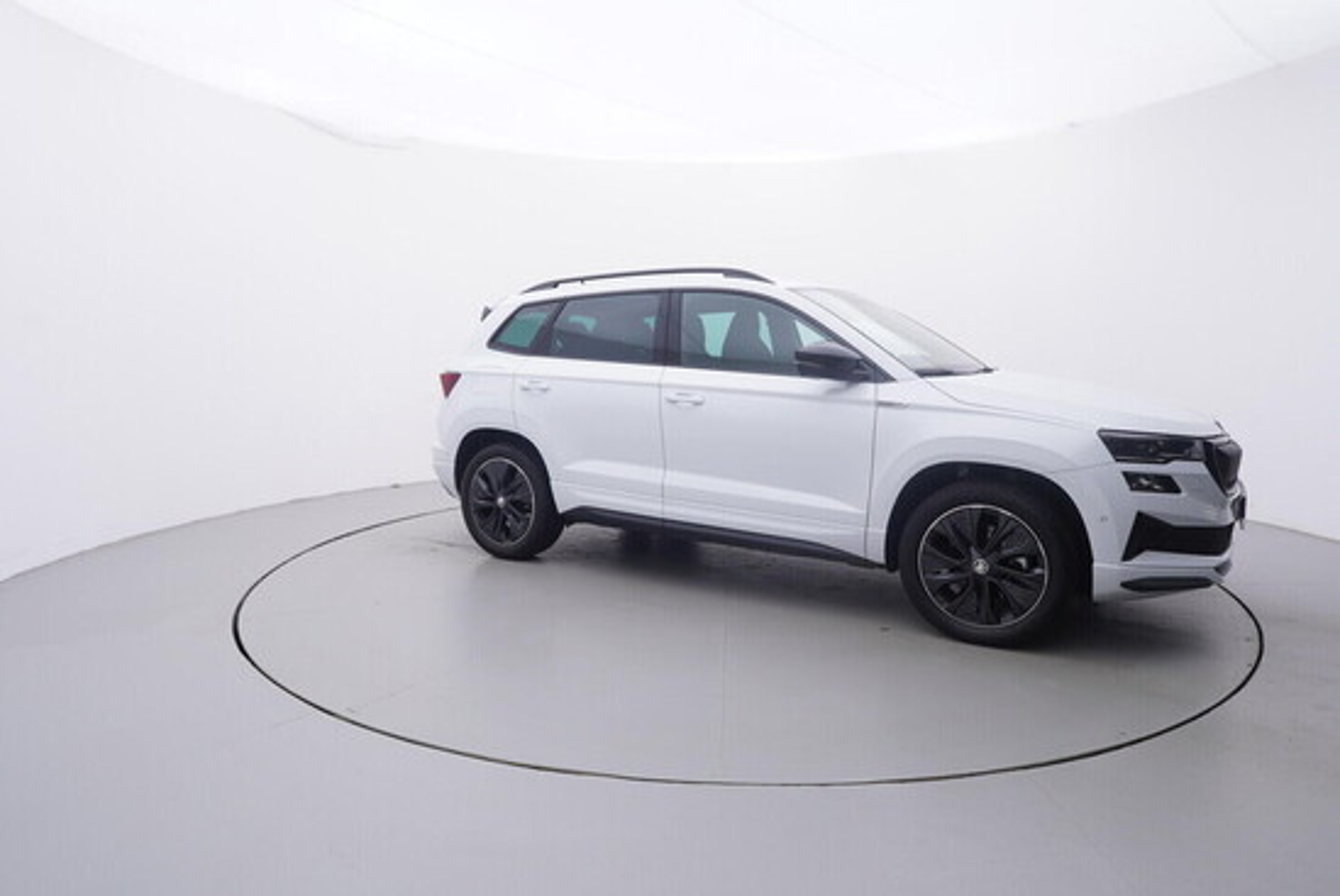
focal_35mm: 22
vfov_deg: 56.2
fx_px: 838
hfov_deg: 77.3
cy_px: 448
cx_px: 670
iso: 200
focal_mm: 15
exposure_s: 1/80
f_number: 5
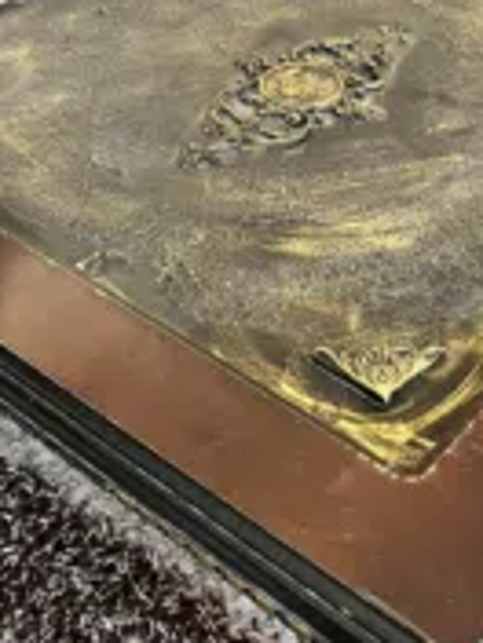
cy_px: 183
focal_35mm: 59
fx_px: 1098
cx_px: 274
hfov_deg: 24.8
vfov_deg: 32.2
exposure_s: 1/52
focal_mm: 5.1
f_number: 1.6
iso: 500
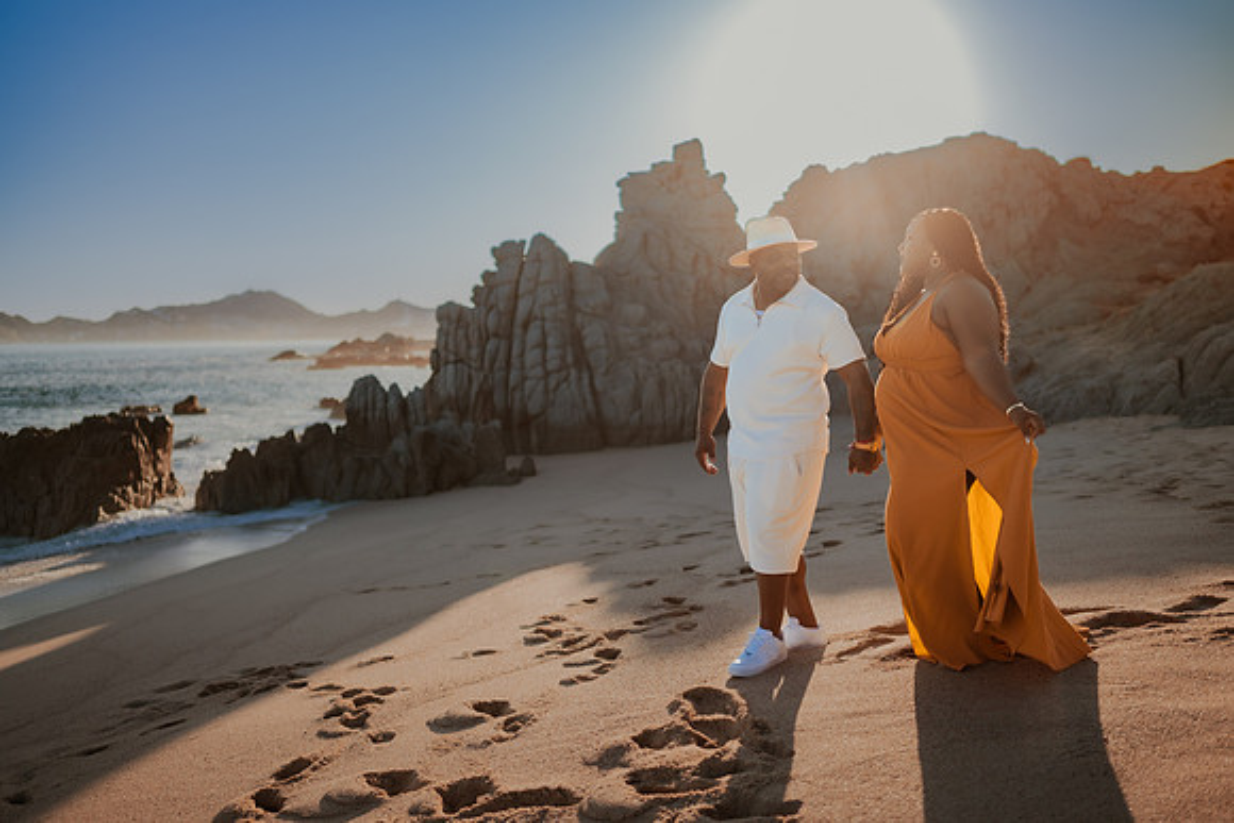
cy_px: 412
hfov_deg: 54.4
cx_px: 617
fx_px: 1200
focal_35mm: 35
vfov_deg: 37.9
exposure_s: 1/4000
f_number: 1.8
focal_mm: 35
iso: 100
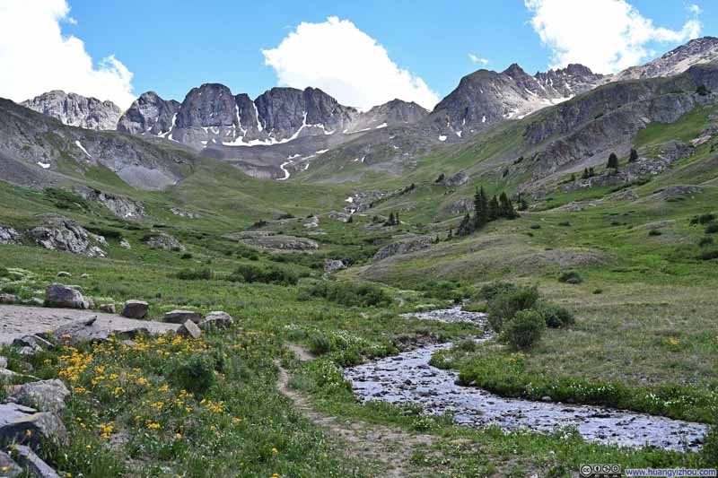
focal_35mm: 36
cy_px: 239
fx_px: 718
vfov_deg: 36.9
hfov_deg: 53.1
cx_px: 359
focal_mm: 36
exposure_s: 1/160
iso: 64
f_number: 5
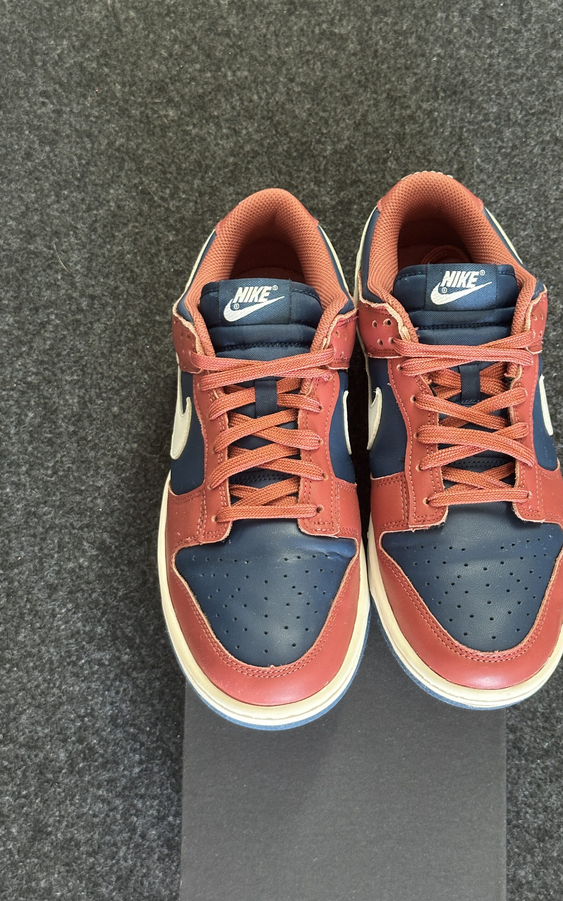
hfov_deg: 25.3
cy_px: 450
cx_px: 331
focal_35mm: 51
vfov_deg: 39.6
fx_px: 1252
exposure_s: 1/33
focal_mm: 6.86
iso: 250
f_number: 1.78
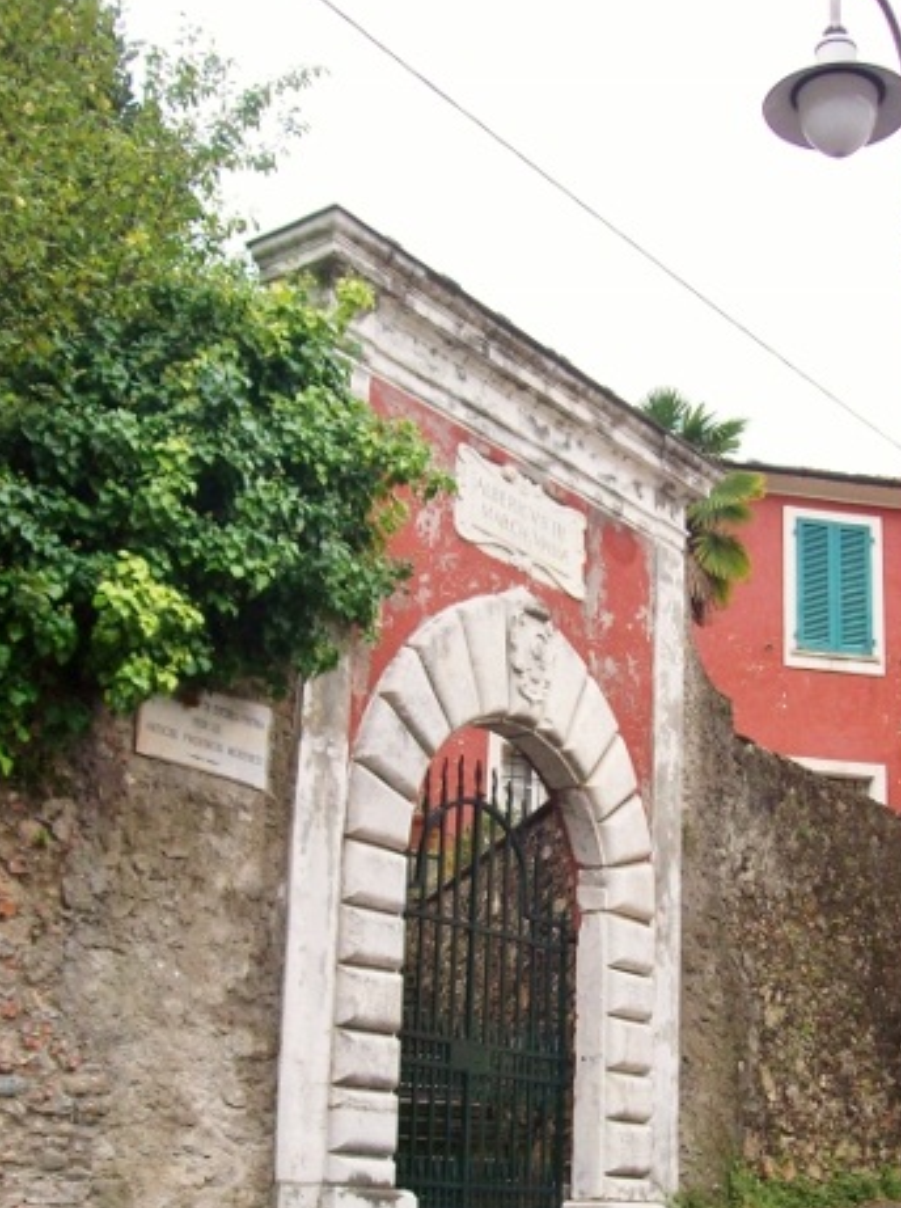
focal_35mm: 50
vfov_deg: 37.8
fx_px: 1741
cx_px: 555
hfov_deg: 28.9
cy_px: 804
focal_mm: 6
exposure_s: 1/502
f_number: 2.7
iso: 80
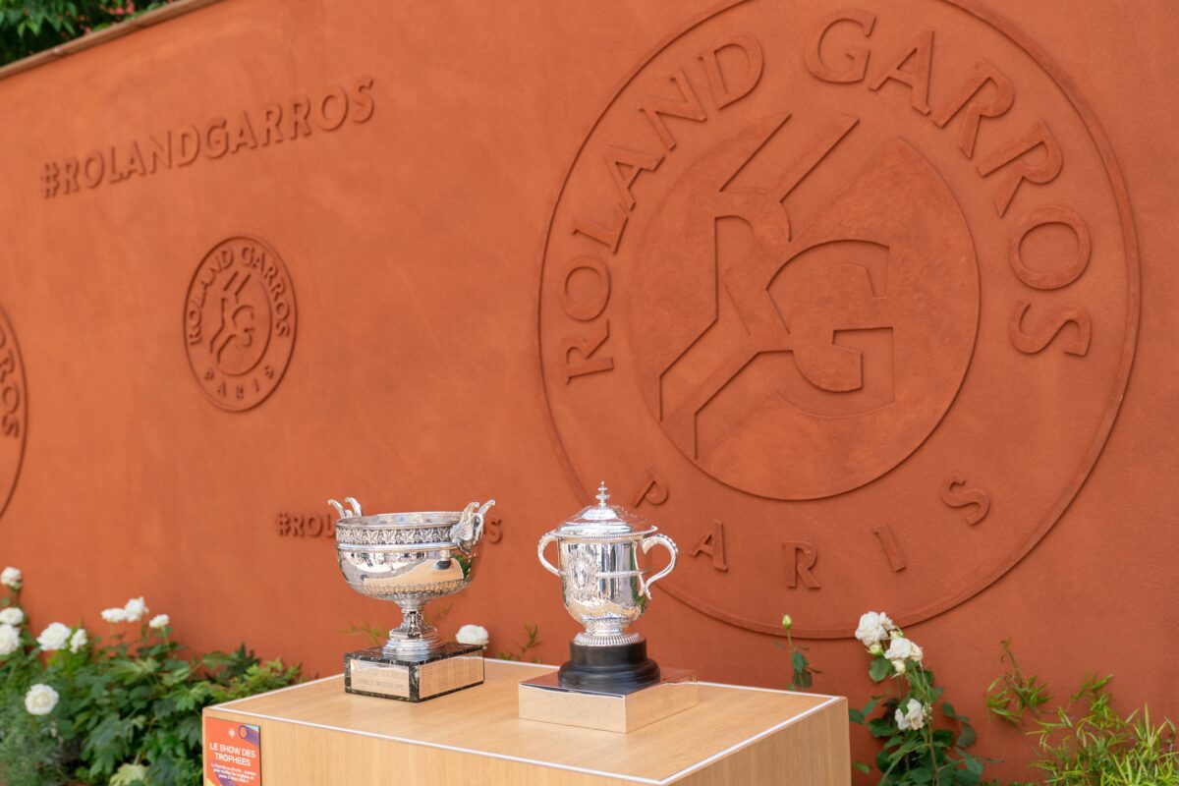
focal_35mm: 37
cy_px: 393
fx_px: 1212
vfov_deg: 35.9
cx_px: 590
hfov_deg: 51.9
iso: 400
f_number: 4
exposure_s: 1/1000
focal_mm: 37
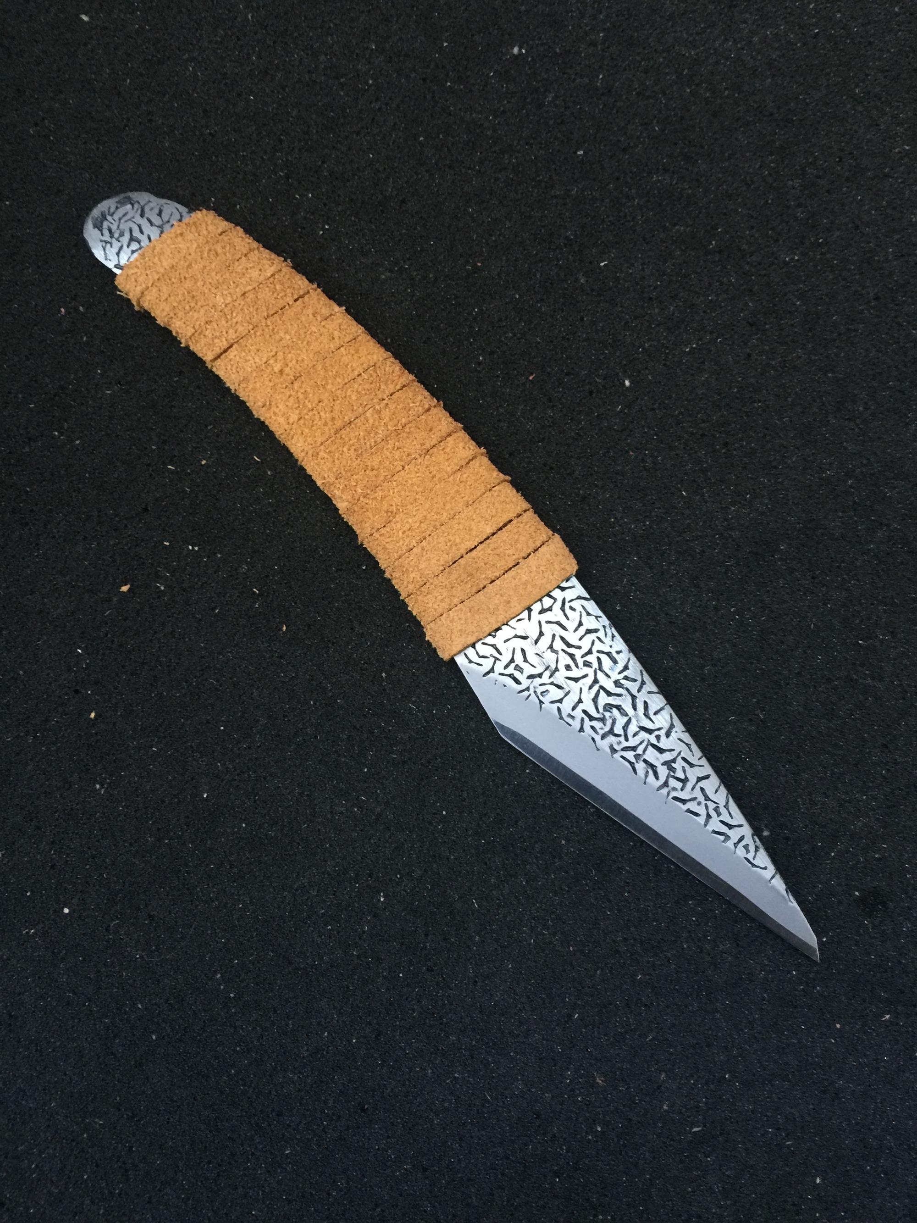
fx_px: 1024
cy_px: 612
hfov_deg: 48.2
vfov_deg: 61.7
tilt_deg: -80.0
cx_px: 458
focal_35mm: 29
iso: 100
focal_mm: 4.15
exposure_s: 1/17
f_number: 2.2
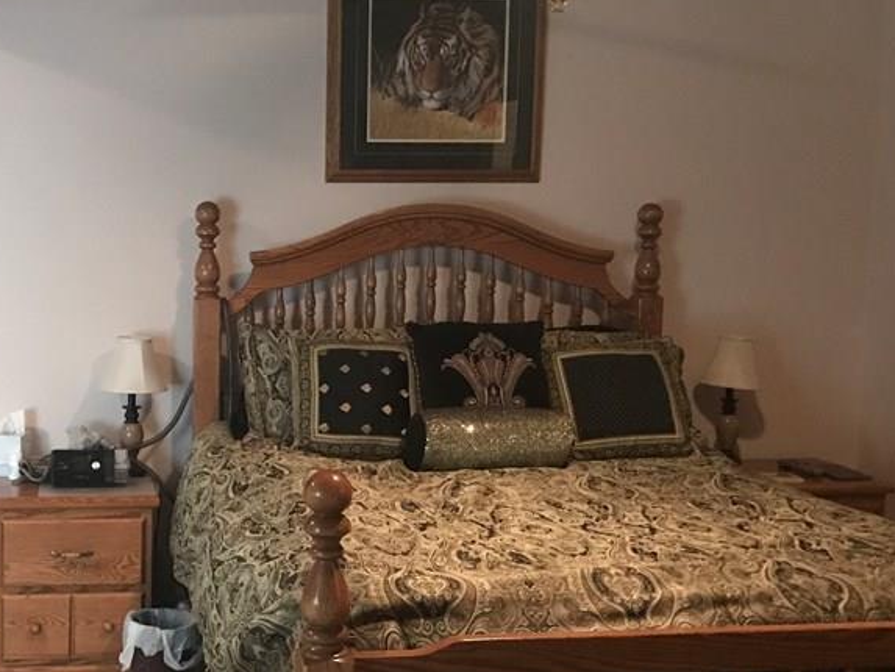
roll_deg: +0.3
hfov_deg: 37.5
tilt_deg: -7.5
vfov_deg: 29.1
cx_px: 251
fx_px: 1293
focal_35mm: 50
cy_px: 388
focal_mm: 3.99
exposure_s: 1/4
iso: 100
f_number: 1.8
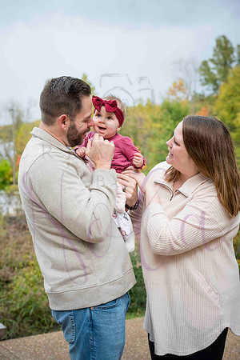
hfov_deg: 27.0
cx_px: 120
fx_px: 500
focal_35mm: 50
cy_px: 180
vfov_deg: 39.6
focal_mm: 50
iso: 400
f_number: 4
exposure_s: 1/500
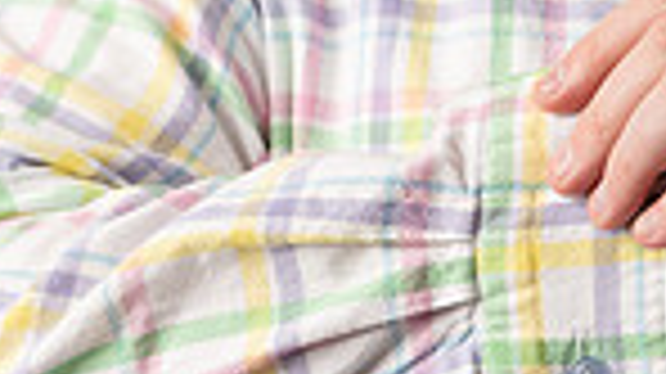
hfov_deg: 8.9
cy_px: 360
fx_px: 4271
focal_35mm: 242
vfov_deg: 5.0
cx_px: 567
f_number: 8
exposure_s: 1/125
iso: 100
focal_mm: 76
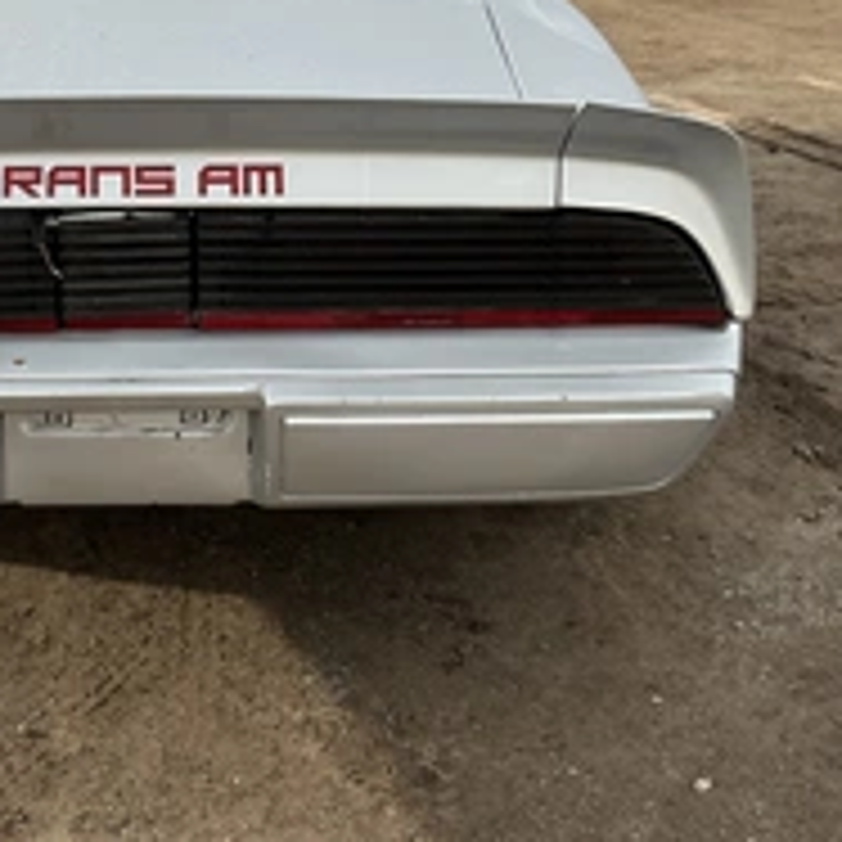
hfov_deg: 31.2
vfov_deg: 31.5
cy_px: 194
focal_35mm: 53
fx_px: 1459
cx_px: 140
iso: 25
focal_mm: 3
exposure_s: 1/759
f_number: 1.8
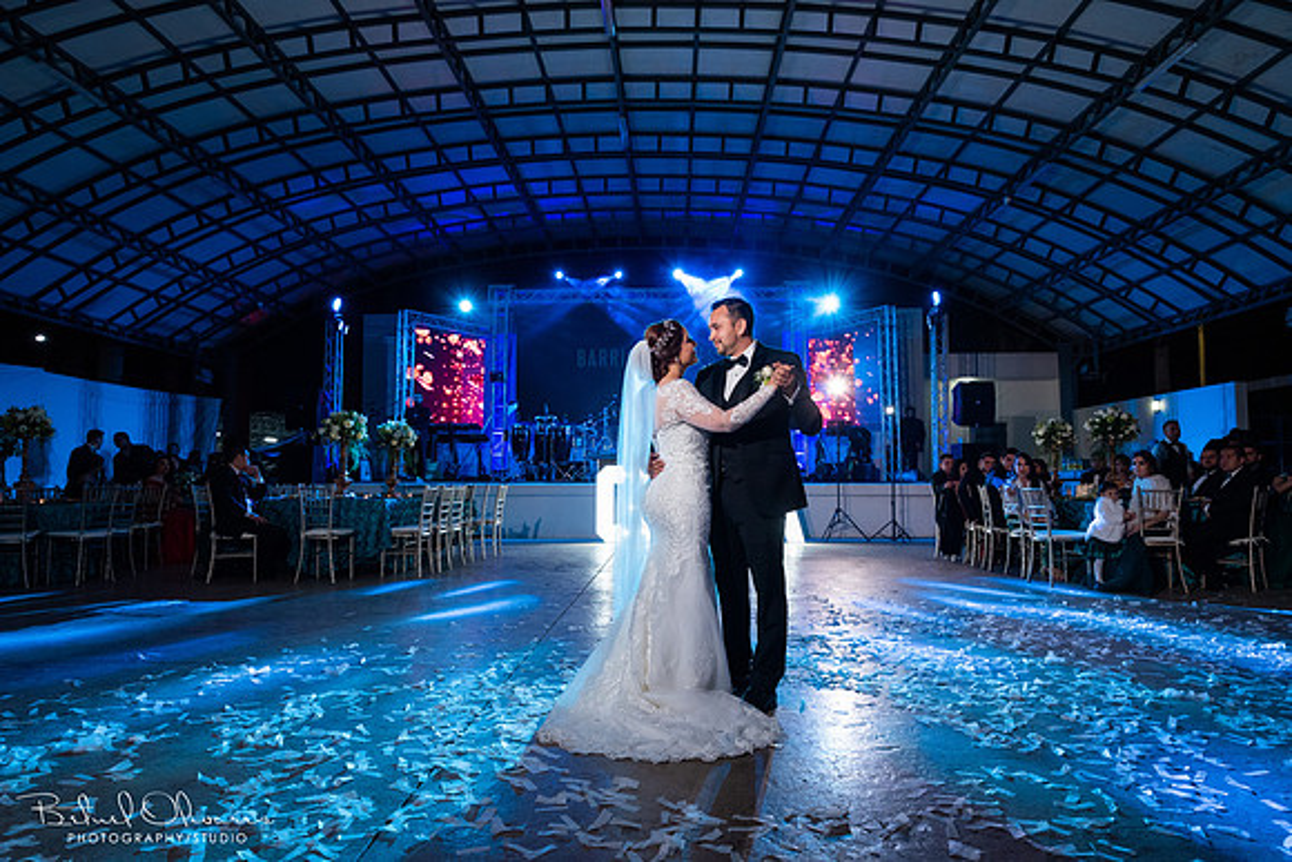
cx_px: 646
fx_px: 861
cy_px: 431
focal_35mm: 24
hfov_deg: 73.7
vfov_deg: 53.2
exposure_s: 1/100
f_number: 7.1
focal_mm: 24
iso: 2500
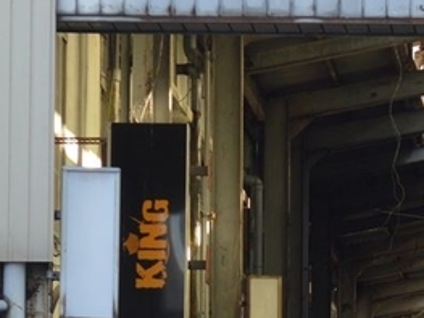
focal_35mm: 316
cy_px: 399
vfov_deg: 4.7
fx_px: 3869
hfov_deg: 6.2
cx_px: 485
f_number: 7.1
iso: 400
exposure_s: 1/200
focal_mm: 48
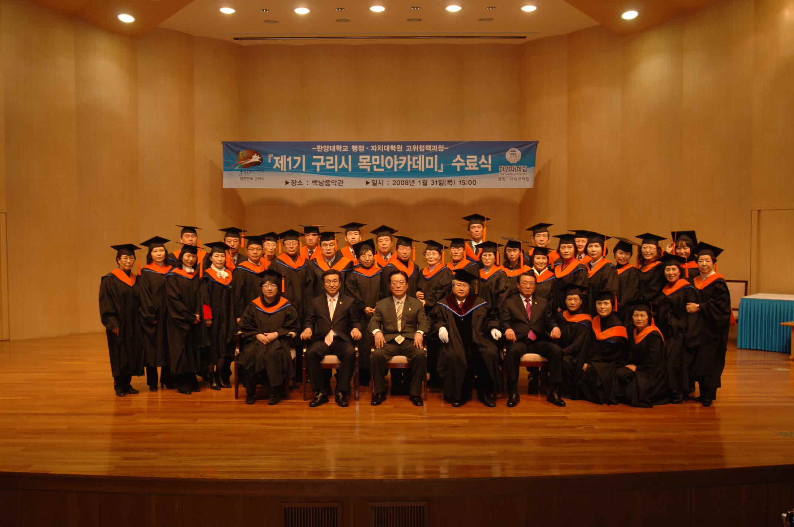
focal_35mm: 33
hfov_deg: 57.3
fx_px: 727
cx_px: 397
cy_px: 264
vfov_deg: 39.9
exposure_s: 1/60
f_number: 5.6
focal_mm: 22
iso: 400
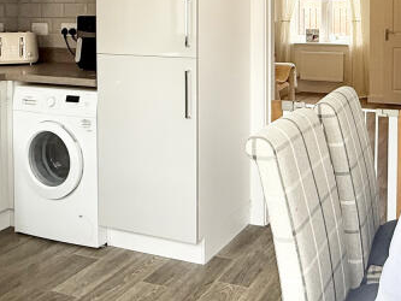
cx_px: 307
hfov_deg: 42.3
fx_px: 498
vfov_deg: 32.1
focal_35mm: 43
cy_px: 33
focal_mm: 2.22
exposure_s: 1/99
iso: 100
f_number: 2.2
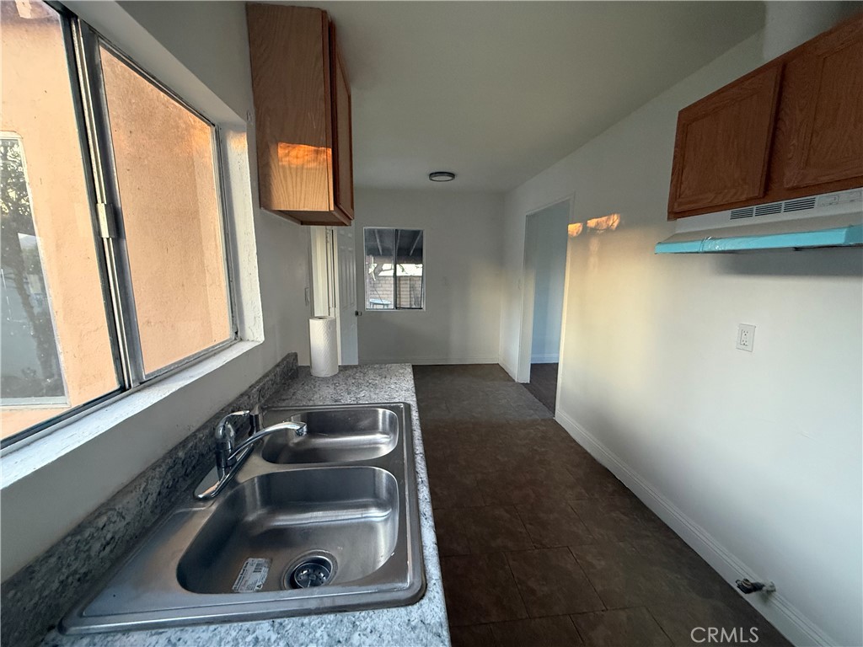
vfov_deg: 85.7
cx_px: 432
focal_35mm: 14
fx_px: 349
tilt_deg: -10.7
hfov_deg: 102.1
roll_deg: -1.0
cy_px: 324
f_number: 2.2
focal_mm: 2.22
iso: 500
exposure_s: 1/60
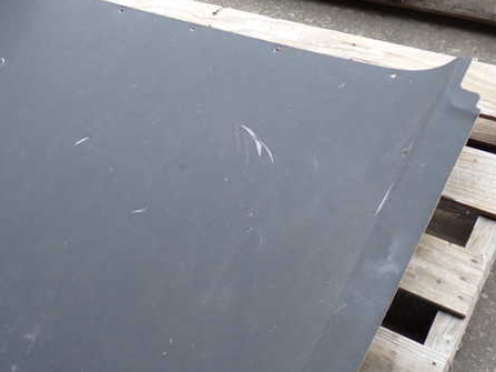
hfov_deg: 43.5
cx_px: 183
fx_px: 616
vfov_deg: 33.5
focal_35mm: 43
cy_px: 165
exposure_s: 1/60
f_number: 2.4
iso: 100
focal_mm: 5.79
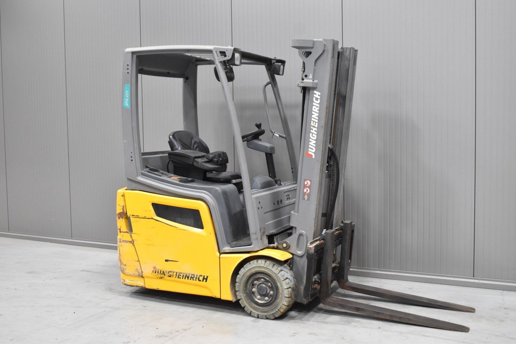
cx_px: 258
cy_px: 172
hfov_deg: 51.3
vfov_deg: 35.5
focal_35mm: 38
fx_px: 537
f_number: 5
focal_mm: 25
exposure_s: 1/30
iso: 1600
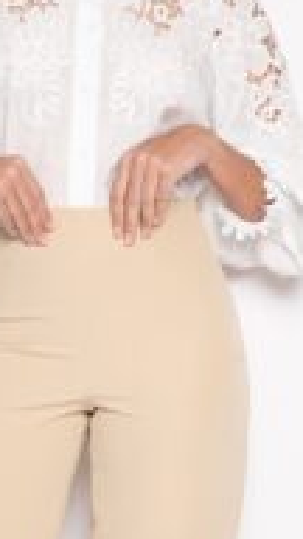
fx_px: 1971
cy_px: 420
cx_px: 42
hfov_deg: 8.8
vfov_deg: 15.5
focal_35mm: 138
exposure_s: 1/125
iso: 200
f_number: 5
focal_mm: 42
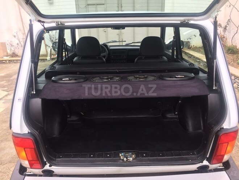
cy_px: 90
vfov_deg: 48.2
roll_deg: +2.3
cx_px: 120
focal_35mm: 29
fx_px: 200
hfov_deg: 61.7
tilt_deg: -18.8
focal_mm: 4.15
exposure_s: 1/126
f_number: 2.2
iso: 32
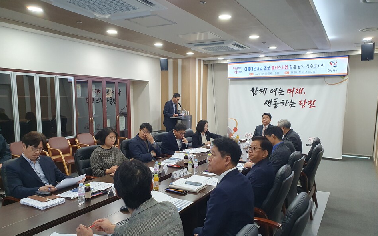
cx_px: 191
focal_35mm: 28
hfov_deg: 66.5
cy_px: 141
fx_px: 288
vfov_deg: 44.3
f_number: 2.4
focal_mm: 4.32
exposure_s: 1/120
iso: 320
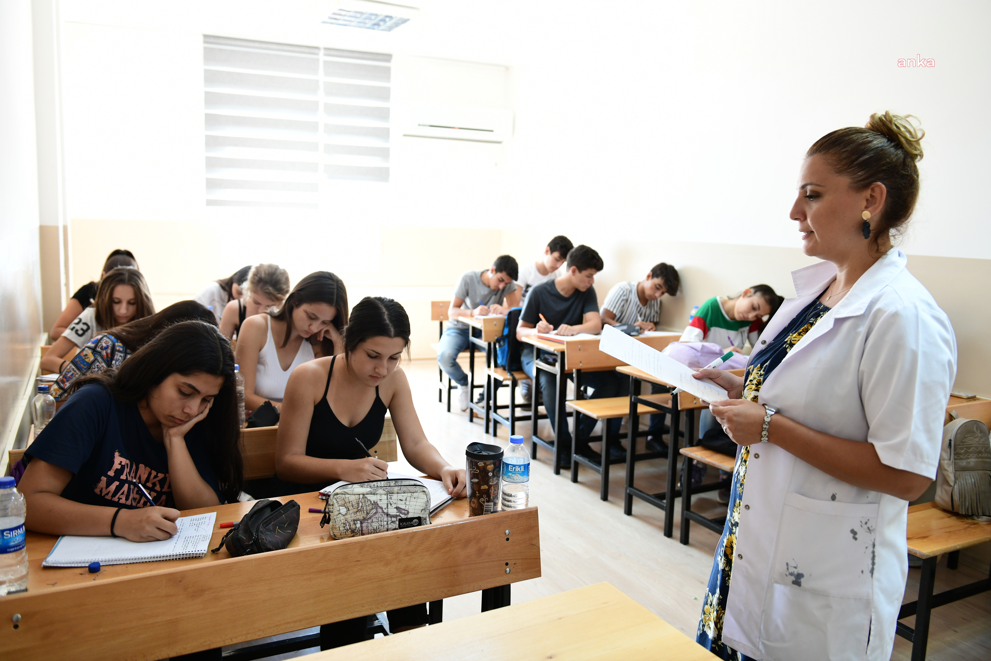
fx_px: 798
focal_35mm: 29
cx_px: 496
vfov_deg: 45.0
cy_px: 330
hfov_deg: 63.7
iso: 1250
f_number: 3.5
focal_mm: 29
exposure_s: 1/100
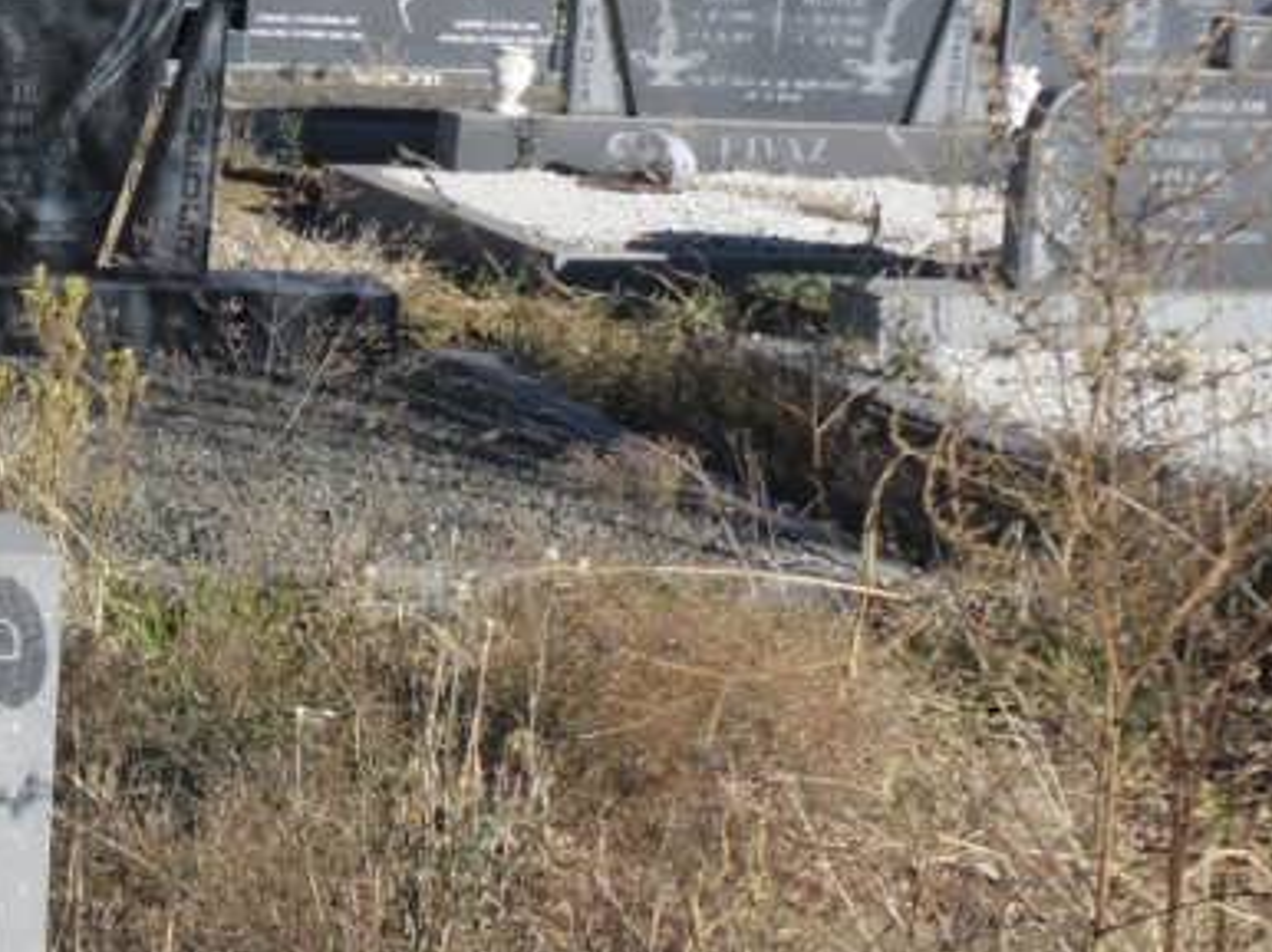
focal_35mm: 84
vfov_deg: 17.5
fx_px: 3085
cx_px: -198
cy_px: 567
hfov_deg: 21.8
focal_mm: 4.9
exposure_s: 1/980
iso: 80
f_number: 3.5
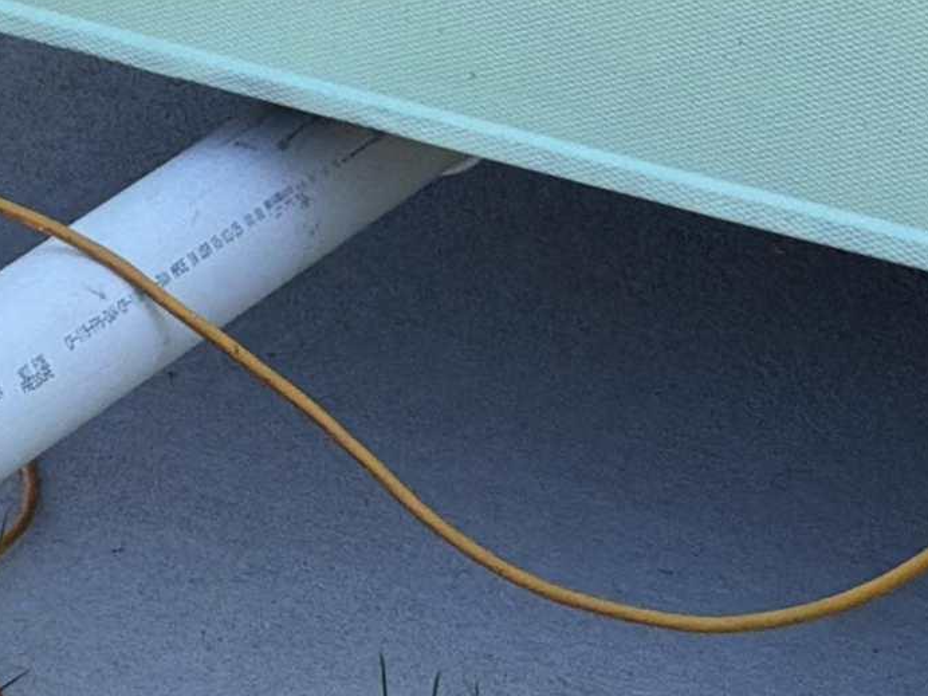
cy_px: -291
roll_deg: -1.9
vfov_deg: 6.9
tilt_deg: -23.8
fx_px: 5710
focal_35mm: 213
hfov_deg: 8.9
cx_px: -780
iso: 64
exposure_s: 1/1377
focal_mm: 6.76
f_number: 1.78
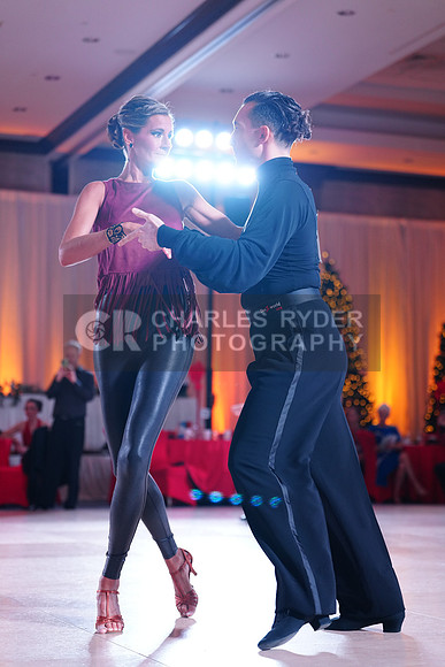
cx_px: 222
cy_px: 334
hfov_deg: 19.5
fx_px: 1297
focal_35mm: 70
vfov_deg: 28.8
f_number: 2.8
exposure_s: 1/400
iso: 1600
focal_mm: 70
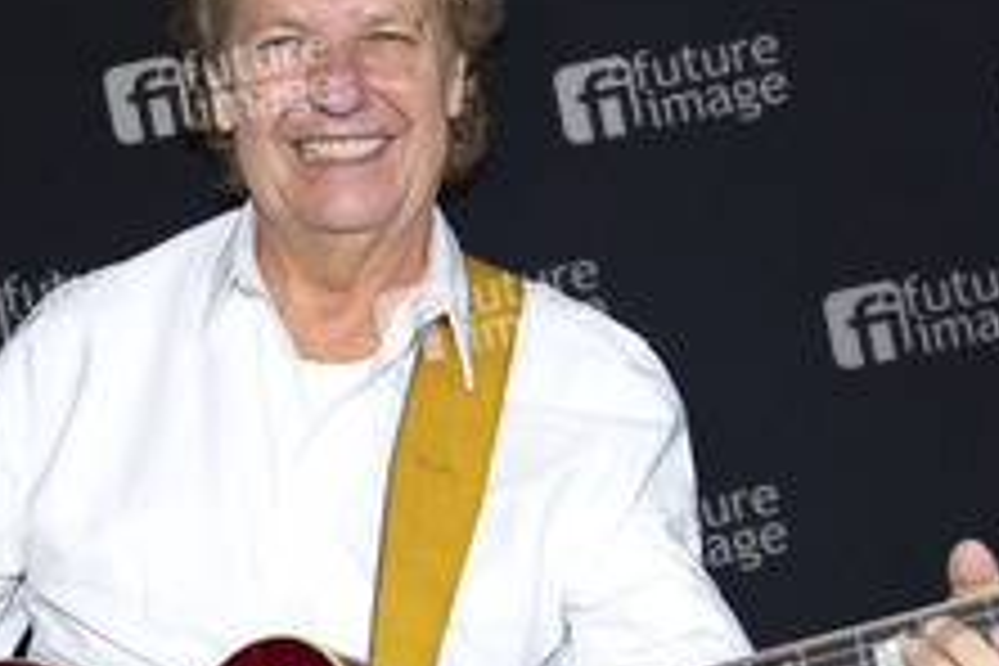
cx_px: 549
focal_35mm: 65
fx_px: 1804
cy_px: 428
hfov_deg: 30.9
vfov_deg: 20.9
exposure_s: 1/125
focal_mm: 32
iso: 800
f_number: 4
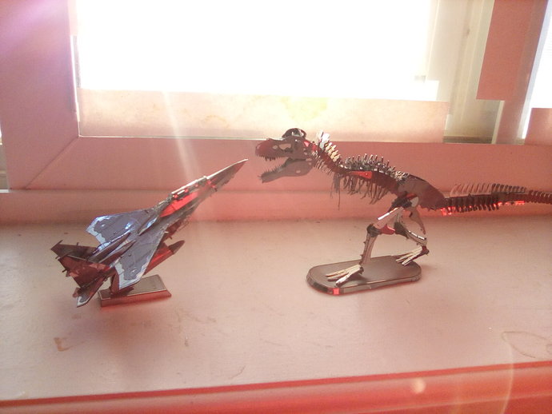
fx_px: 447
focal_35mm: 28
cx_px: 276
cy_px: 207
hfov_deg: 63.4
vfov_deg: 49.8
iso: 124
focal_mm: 2.27
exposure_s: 1/100
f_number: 2.2
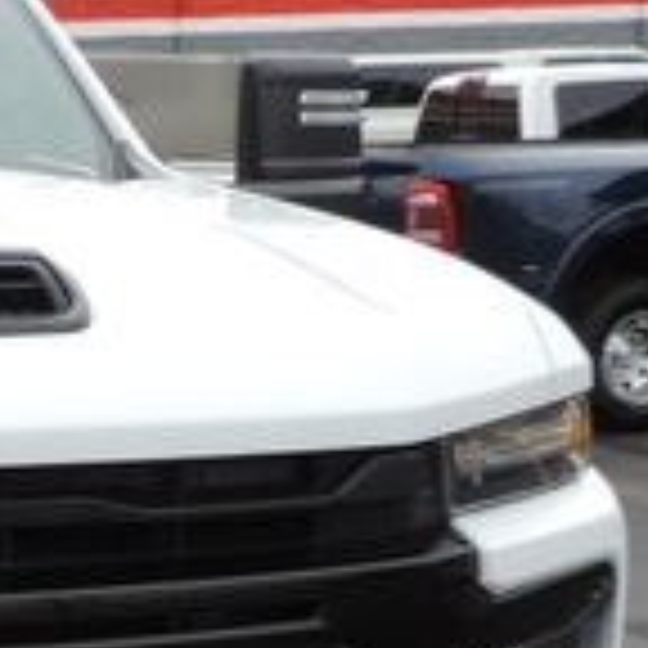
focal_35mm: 94
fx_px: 1991
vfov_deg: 17.8
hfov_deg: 16.9
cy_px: 711
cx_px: -306
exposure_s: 1/160
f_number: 3
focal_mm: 4.3
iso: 80
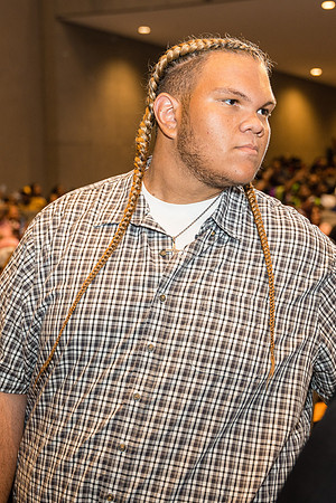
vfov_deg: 33.1
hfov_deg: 22.4
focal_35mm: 60
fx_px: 847
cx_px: 165
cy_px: 238
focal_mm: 38.3
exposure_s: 1/250
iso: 640
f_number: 2.8
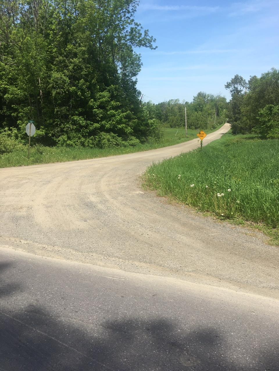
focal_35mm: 29
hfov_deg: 48.2
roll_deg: +0.7
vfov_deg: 61.7
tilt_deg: -12.2
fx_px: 312
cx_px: 140
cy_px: 186
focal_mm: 4.15
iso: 25
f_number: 2.2
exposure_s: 1/1282
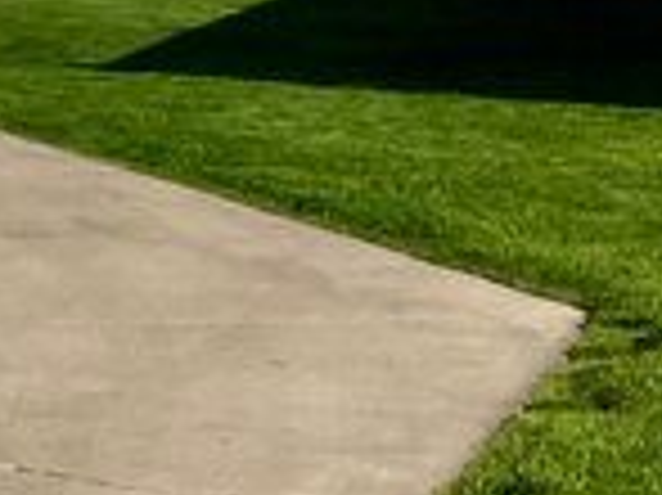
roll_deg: +1.7
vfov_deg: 8.0
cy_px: -256
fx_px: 3459
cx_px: -1198
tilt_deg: +1.0
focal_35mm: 181
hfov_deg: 9.2
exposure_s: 1/6757
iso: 32
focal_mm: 4.25
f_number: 1.8
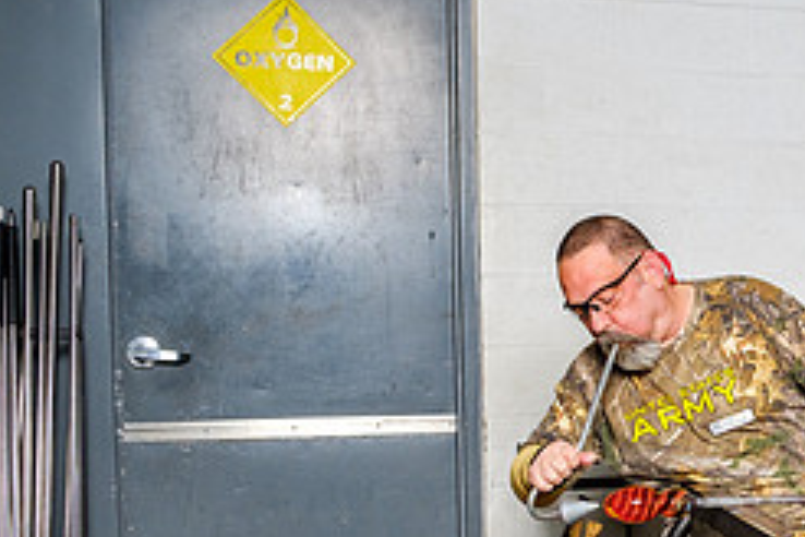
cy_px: 377
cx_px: 918
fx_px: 1498
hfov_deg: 27.2
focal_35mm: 67
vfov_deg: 20.2
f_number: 5
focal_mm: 18.2
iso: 200
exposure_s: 1/125
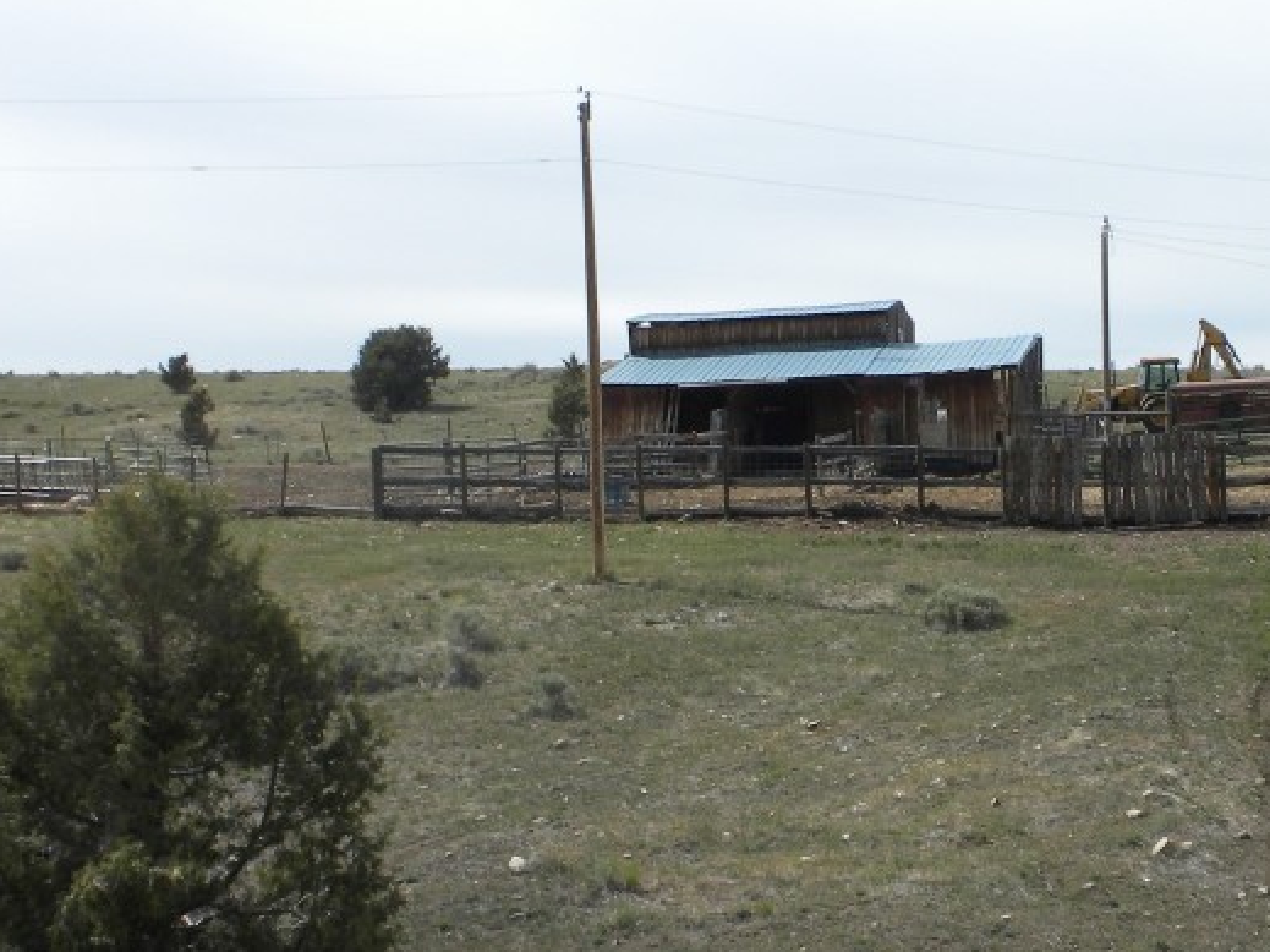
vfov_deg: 20.1
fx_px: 2678
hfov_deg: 26.6
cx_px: 815
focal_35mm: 73
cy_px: 573
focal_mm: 6.6
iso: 64
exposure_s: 1/121
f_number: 10
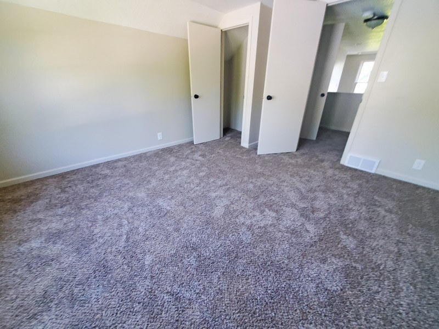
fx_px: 165
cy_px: 164
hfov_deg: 106.2
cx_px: 220
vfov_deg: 89.9
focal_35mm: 13
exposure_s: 1/60
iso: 500
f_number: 2.2
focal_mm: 1.8
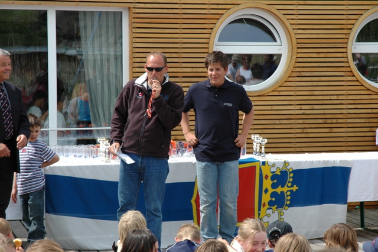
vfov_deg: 13.0
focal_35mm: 105
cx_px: 189
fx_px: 1102
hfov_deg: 19.5
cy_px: 126
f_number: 9
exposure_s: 1/320
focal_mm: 70
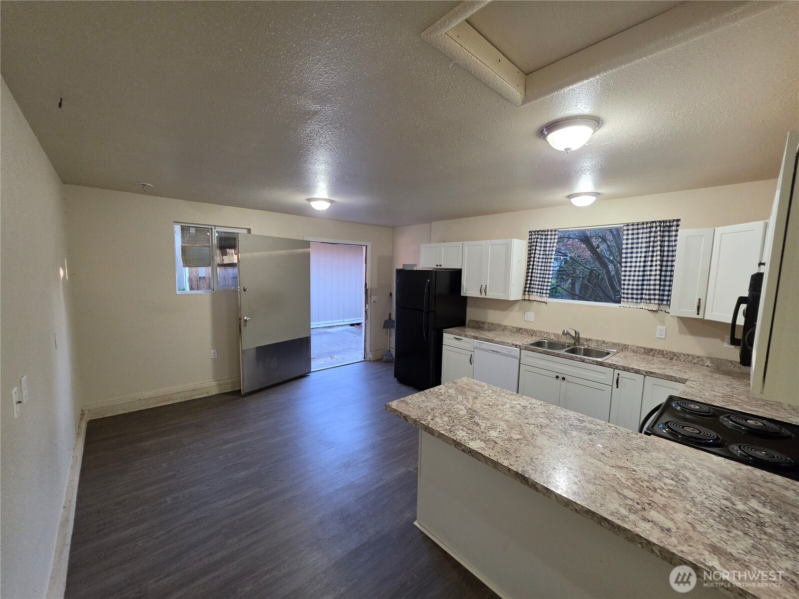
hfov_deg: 106.2
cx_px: 400
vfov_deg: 89.9
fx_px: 300
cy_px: 300
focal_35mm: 13
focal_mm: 2.2
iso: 250
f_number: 1.9
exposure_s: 1/120
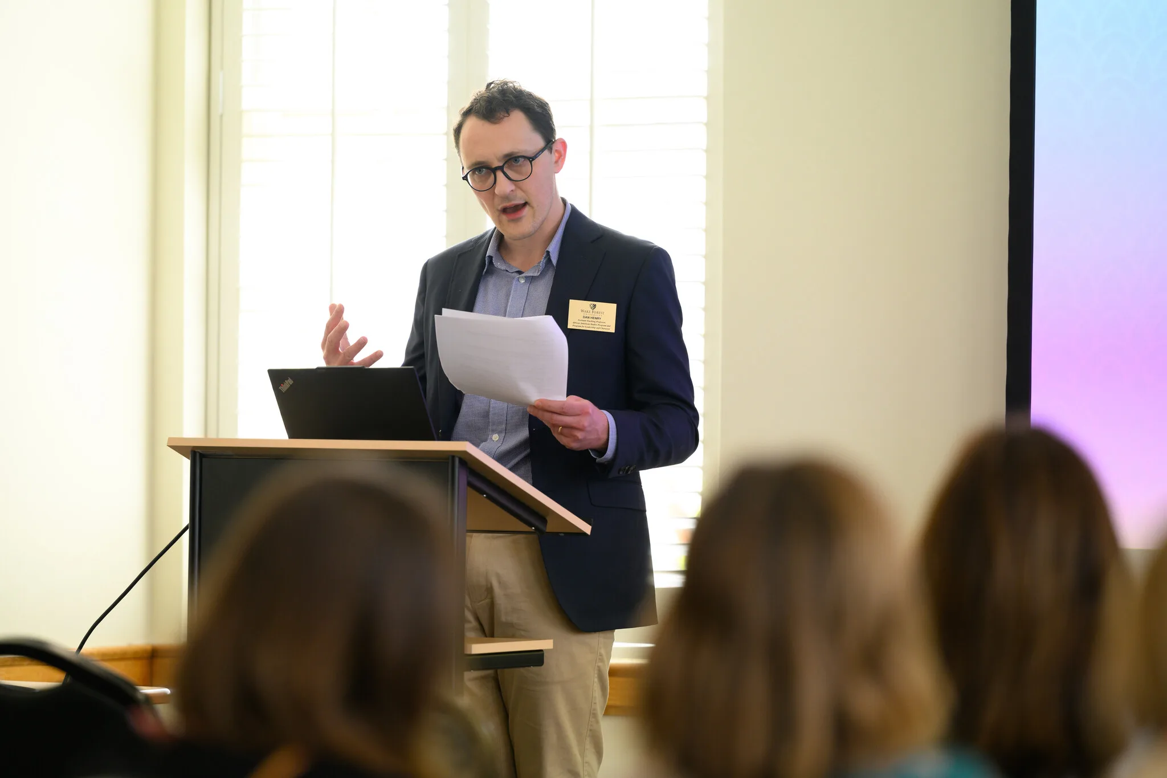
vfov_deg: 8.3
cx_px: 584
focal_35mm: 165
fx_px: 5348
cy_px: 389
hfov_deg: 12.5
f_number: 3.2
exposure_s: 1/320
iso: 1000
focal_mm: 165
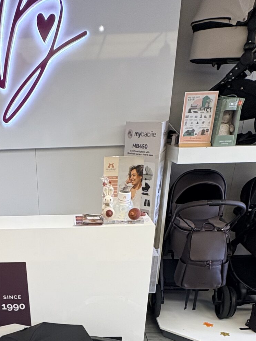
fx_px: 355
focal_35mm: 36
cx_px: 62
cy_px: 320
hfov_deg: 38.6
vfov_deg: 45.5
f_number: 2.2
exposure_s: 1/100
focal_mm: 2.22
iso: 160
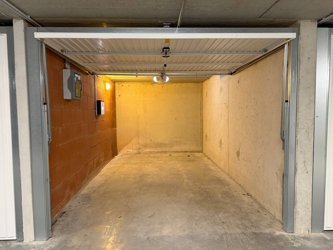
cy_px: 125
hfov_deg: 71.6
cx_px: 166
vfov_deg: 56.8
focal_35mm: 24
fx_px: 231
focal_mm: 6.76
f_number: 1.78
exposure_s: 1/54
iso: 640
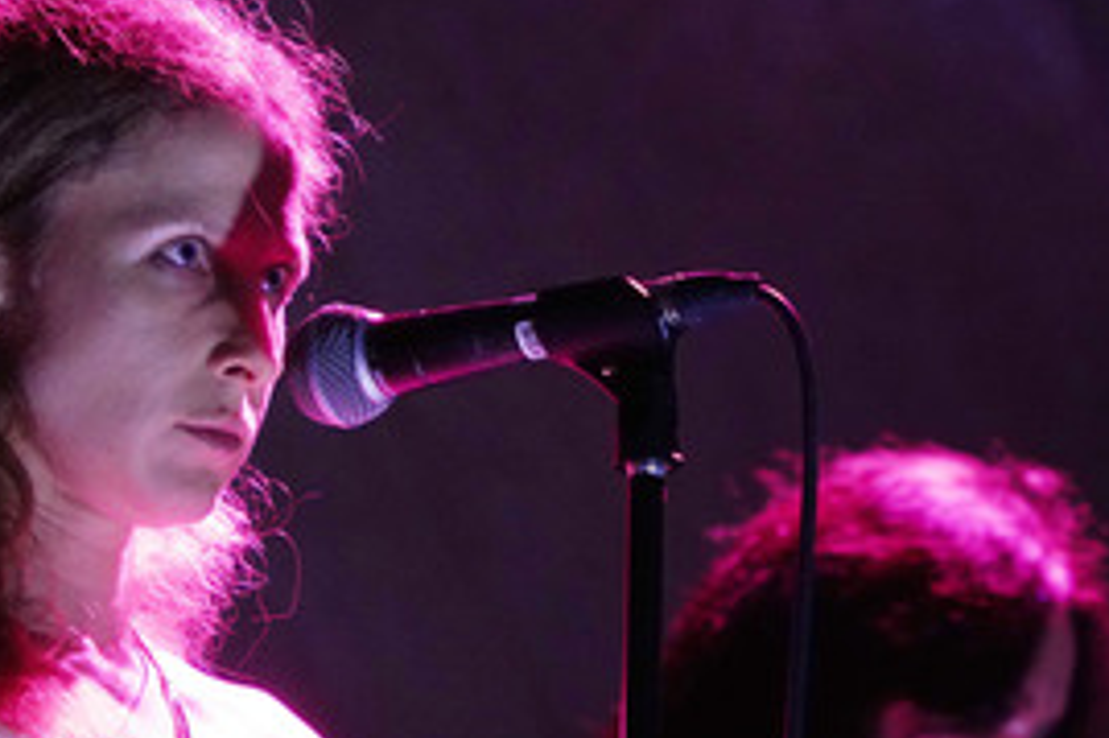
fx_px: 5264
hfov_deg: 12.0
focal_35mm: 171
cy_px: 495
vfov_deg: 8.0
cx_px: 278
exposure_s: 1/50
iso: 3200
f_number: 4.5
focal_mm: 102
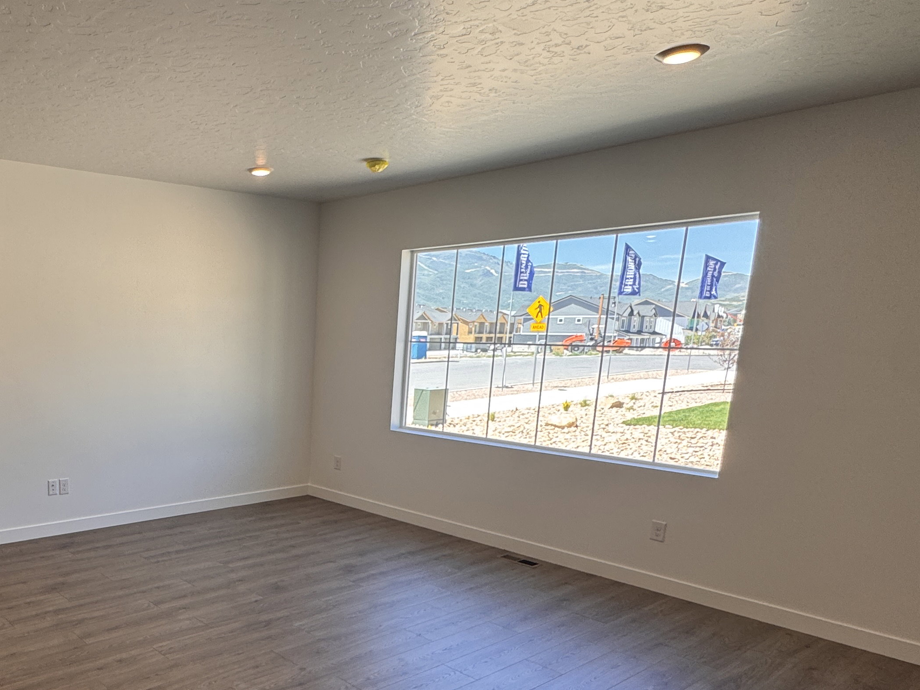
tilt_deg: -10.4
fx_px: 718
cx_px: 175
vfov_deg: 50.3
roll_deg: -0.3
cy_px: 470
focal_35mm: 27
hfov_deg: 59.8
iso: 50
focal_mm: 2.22
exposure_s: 1/120
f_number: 2.2
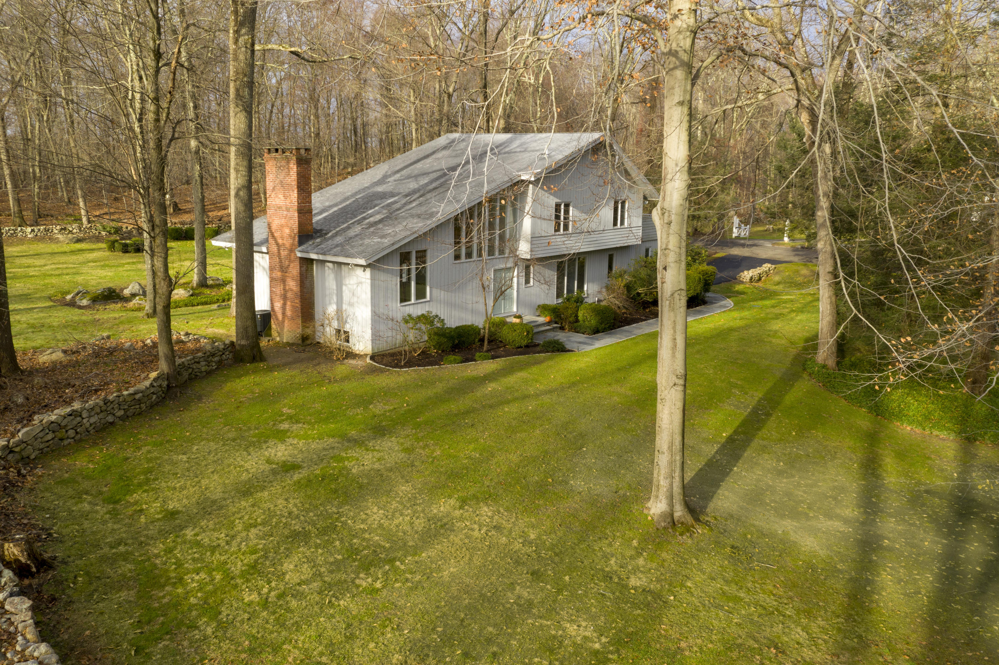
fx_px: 777
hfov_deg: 65.5
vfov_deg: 46.4
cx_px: 500
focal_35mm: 28
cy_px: 332
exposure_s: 1/100
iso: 100
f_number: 6.3
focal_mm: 10.26
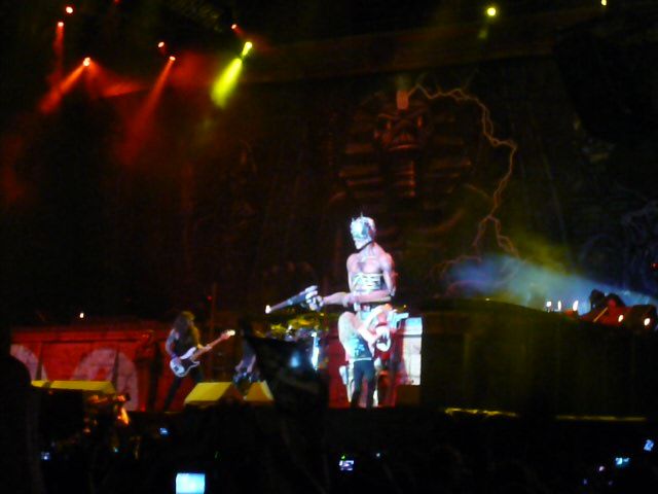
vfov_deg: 14.8
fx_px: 1901
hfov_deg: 19.6
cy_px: 247
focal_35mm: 100
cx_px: 329
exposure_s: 1/30
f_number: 5.6
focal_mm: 16.4
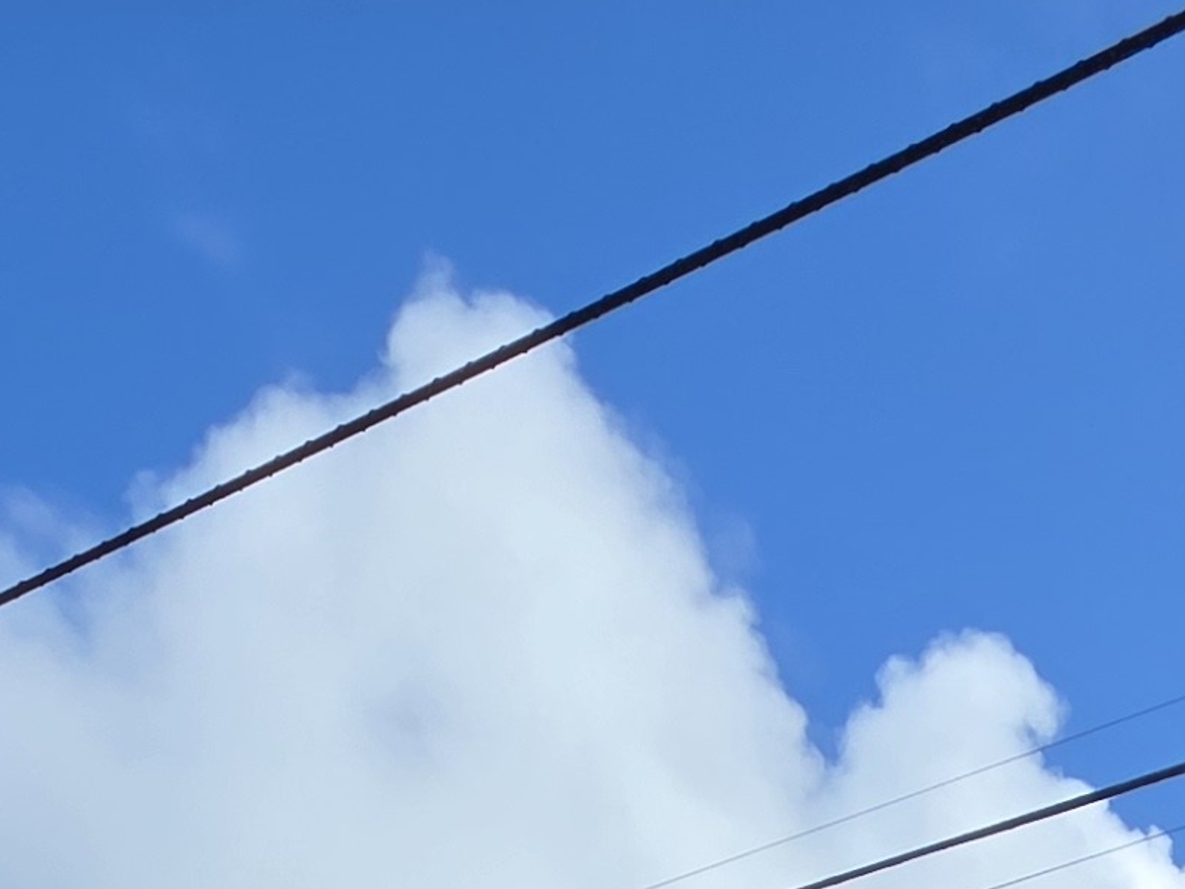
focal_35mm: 65
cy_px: 2205
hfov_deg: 28.1
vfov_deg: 14.1
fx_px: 2225
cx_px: 1167
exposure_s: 1/2835
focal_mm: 2.2
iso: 40
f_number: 1.9
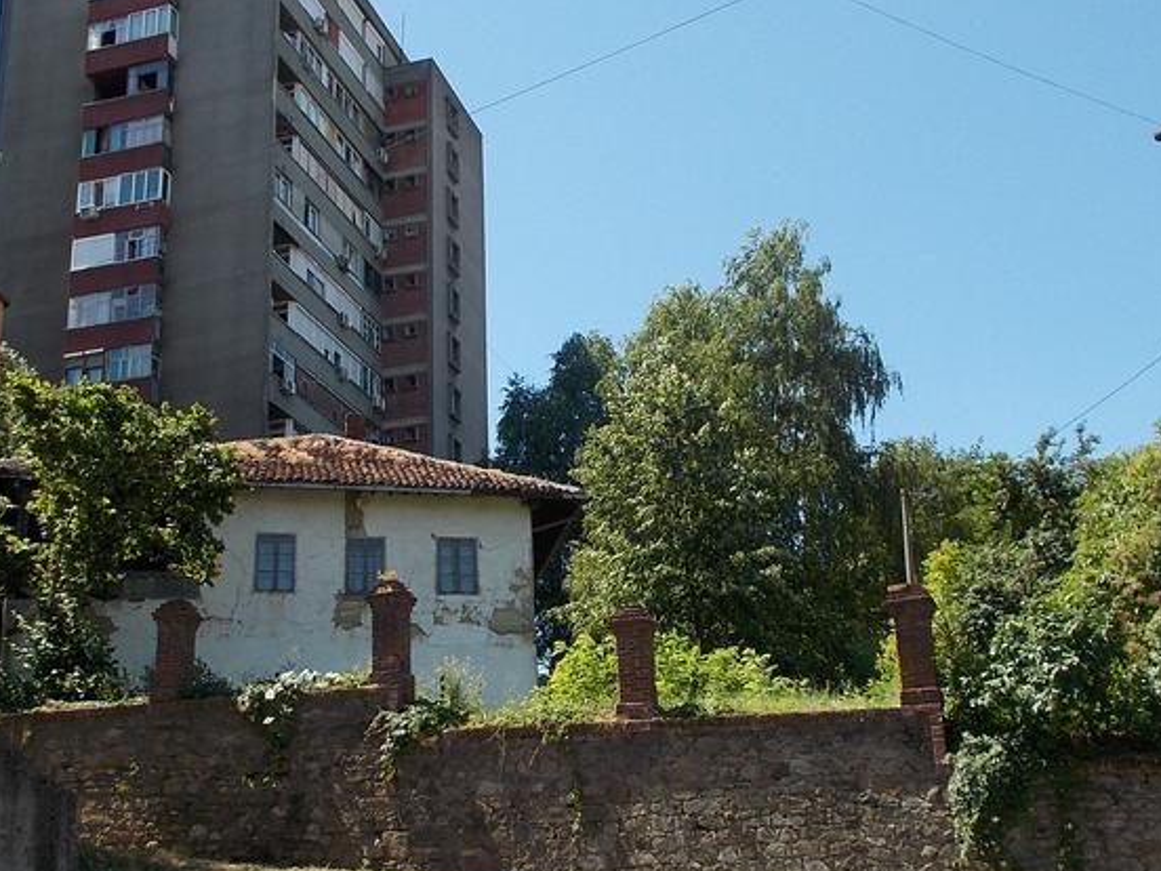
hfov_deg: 44.8
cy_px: 478
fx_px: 1409
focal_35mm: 42
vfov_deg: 34.3
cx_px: 532
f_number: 3.3
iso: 80
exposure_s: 1/500
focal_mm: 4.1
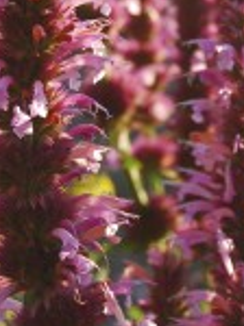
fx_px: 2271
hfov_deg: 6.1
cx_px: 146
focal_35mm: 241
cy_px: 43
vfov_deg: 8.2
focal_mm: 50
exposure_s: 1/125
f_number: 5.6
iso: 100
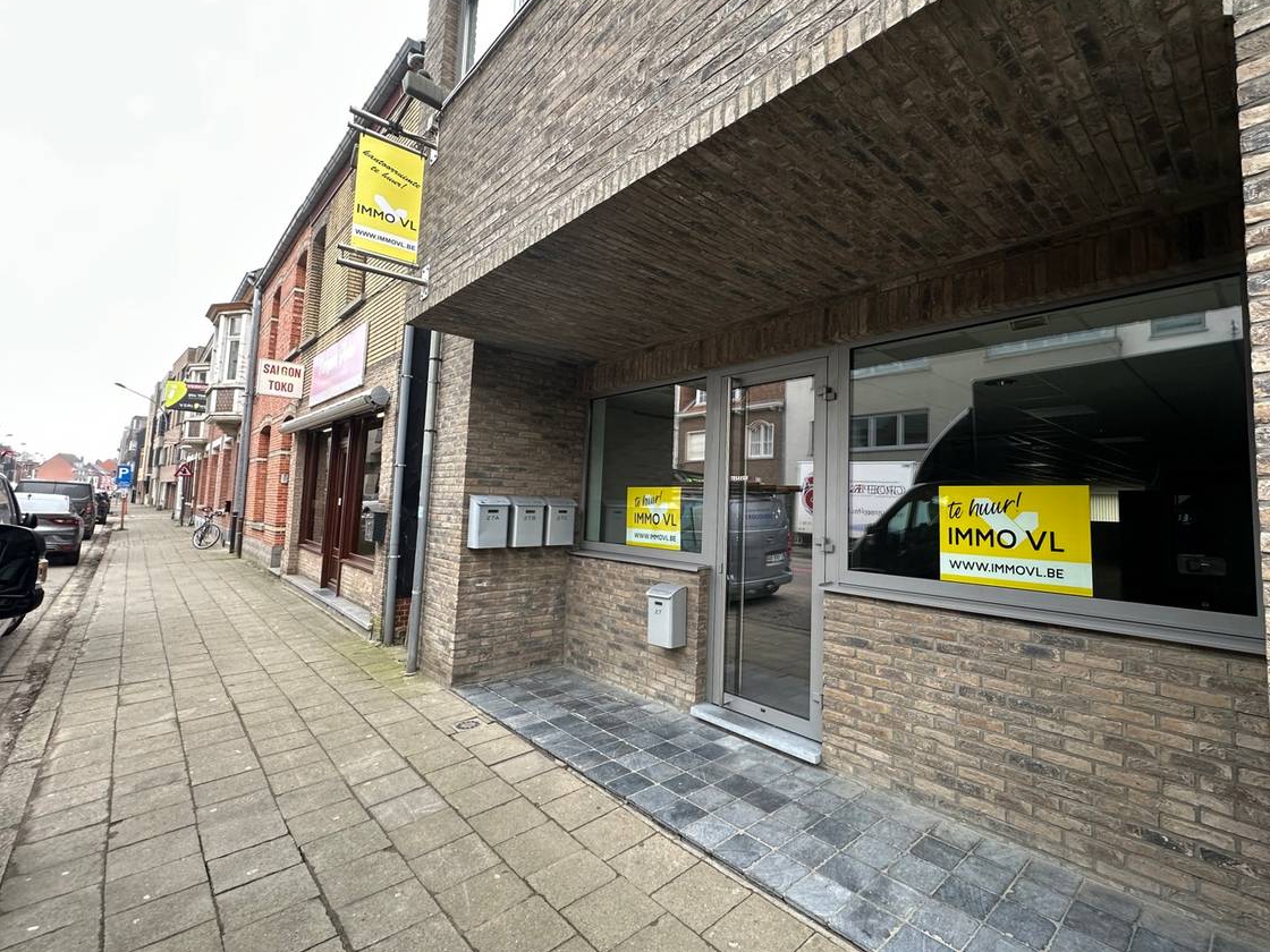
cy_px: 459
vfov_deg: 78.1
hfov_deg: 93.9
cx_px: 725
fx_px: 587
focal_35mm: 16
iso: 160
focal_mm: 2.22
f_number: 2.2
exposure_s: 1/99
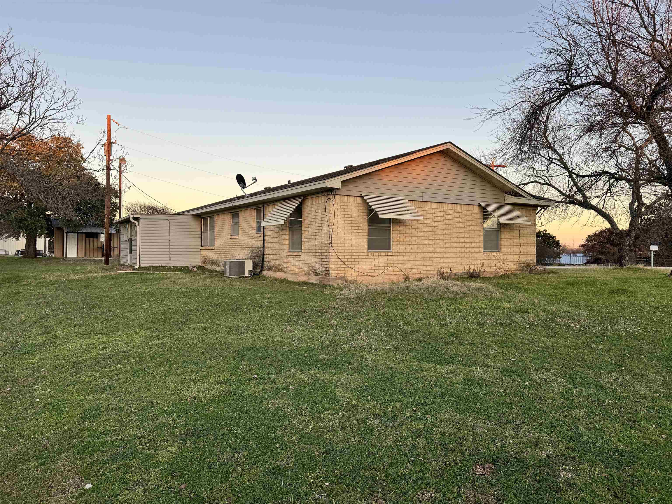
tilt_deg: -0.2
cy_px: 252
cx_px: 336
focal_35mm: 24
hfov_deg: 71.6
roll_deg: -0.7
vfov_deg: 56.8
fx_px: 466
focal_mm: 6.86
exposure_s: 1/448
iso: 80
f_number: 1.78
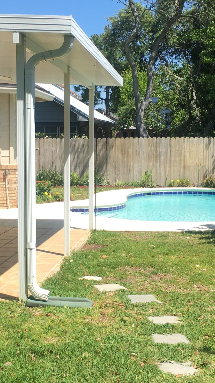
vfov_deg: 34.9
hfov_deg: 20.0
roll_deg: +0.2
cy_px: 197
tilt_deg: -4.5
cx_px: 73
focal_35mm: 60
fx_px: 608
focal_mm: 4.15
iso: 25
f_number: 2.2
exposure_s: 1/894
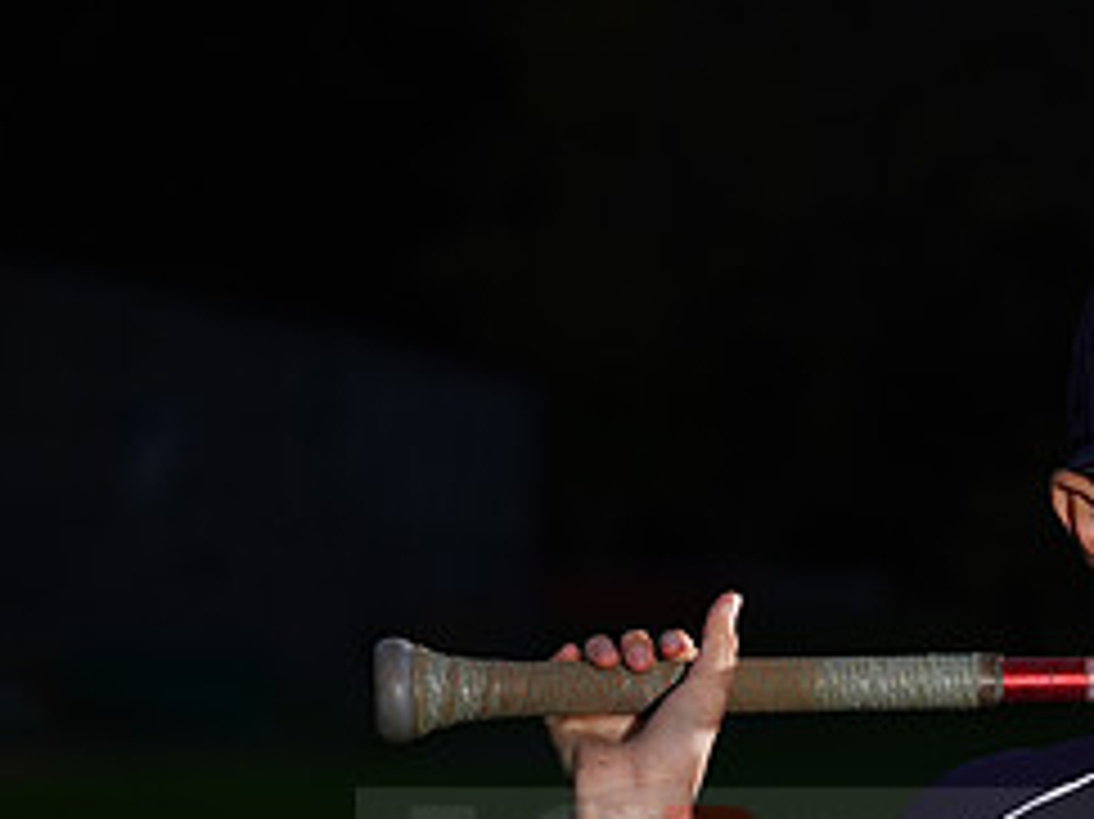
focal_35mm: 425
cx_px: 1112
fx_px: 13425
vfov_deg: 3.5
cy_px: 848
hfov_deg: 4.7
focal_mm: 185
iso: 320
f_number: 9
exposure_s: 1/160
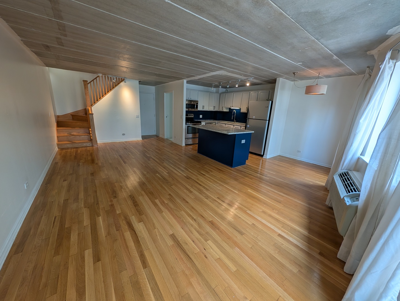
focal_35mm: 12
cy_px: 150
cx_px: 200
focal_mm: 2.02
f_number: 1.7
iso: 68
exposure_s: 1/120
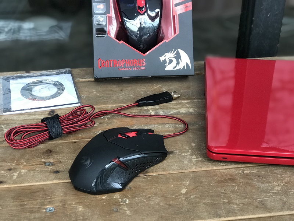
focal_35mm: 57
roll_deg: -1.5
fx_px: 484
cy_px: 110
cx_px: 147
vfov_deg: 25.7
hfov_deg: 33.8
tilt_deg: -31.3
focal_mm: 6.6
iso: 80
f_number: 2.8
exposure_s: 1/50
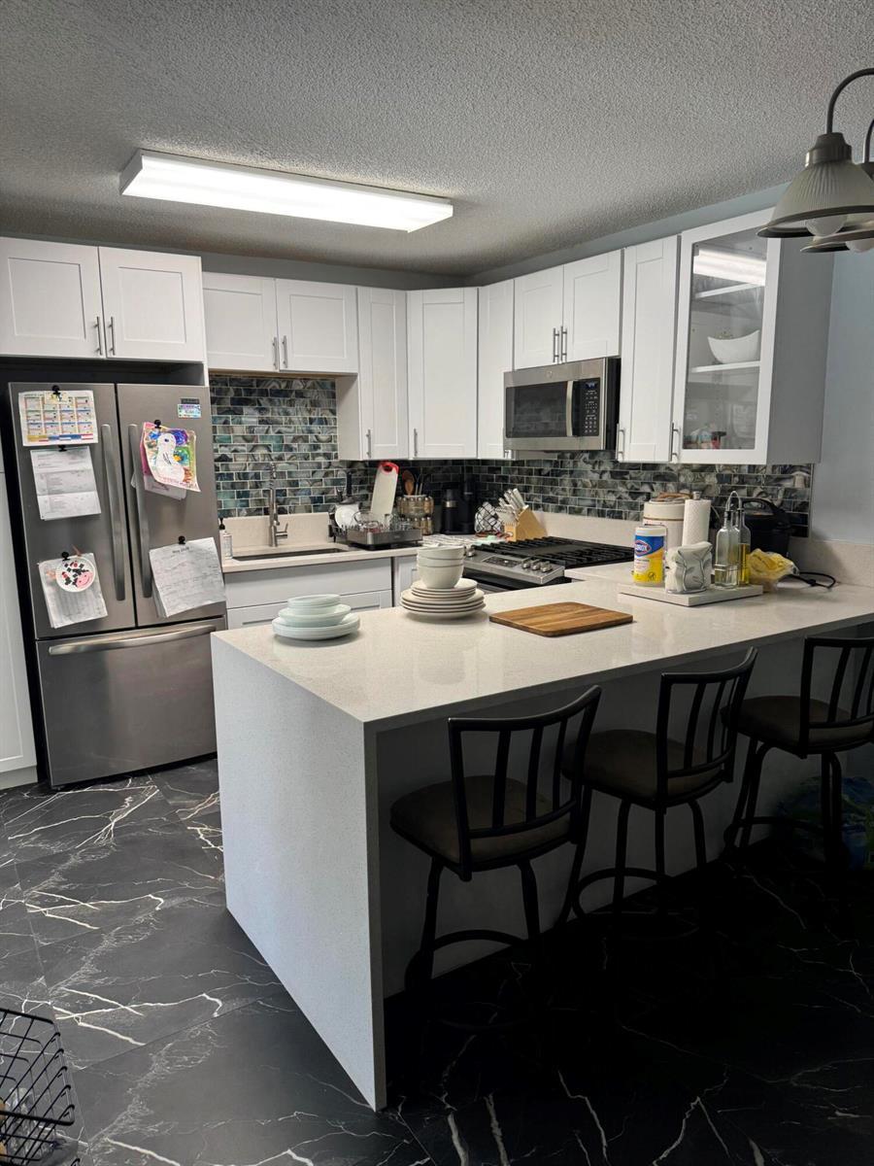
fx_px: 808
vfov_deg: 71.6
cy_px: 583
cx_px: 437
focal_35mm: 24
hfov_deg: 56.8
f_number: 1.78
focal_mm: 6.76
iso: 100
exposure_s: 1/120
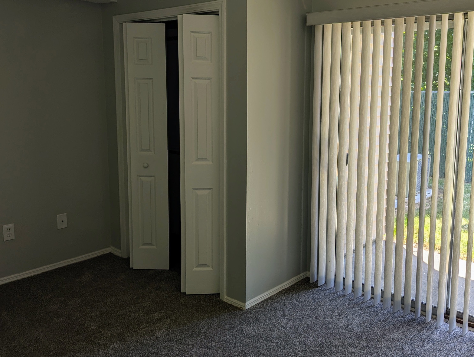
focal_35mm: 33
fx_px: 453
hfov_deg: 54.8
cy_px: 150
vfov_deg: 42.9
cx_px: 290
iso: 41
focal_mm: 6.81
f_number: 1.85
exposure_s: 1/250
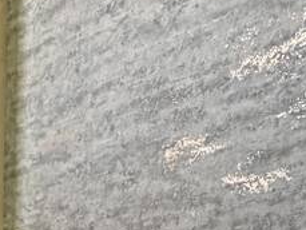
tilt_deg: +3.3
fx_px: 778
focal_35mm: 88
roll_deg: -0.4
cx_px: -52
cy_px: 317
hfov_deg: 20.9
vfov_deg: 15.8
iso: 500
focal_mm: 2.22
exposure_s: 1/60
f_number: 2.2
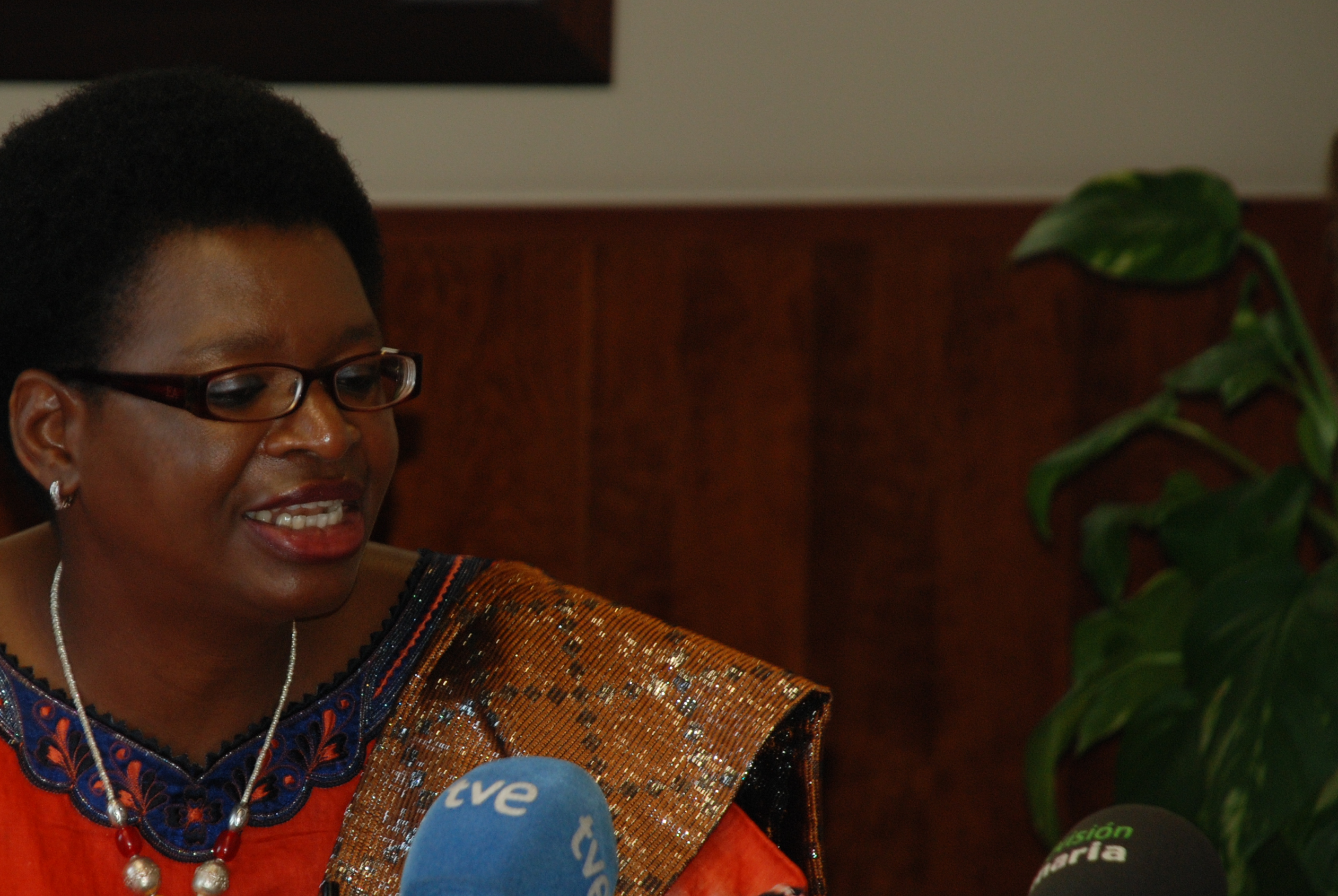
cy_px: 527
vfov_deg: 4.8
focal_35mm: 288
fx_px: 10708
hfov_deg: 7.1
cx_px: 393
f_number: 5.6
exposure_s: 1/60
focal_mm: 125
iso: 320
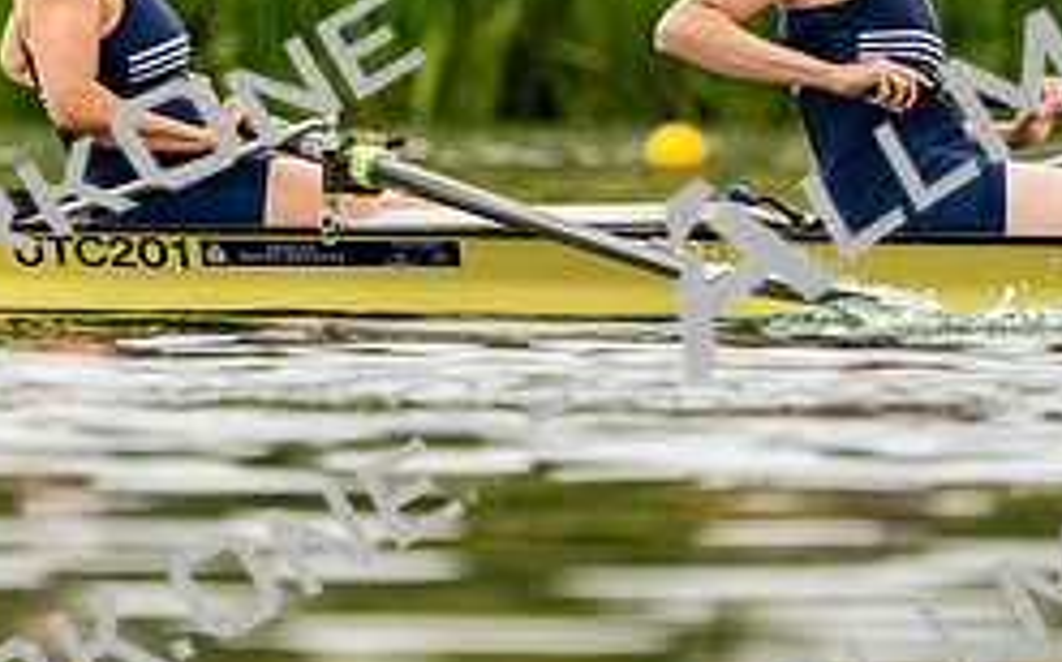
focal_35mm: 1240
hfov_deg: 1.7
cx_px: 297
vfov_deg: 1.1
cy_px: -24
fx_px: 35865
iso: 500
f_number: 6.3
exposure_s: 1/2000
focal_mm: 518
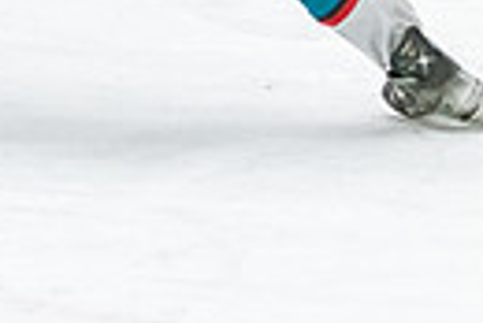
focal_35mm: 513
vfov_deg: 2.7
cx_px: -429
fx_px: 6890
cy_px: -213
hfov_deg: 4.0
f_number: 2.8
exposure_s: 1/800
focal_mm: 86
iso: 4000
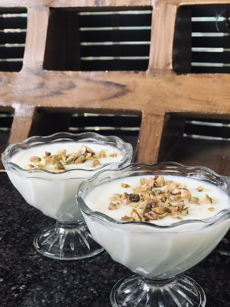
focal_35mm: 57
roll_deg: +1.2
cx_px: 115
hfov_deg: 25.7
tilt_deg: -17.1
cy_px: 154
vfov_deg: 33.8
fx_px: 505
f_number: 2.8
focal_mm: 6.6
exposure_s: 1/50
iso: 50
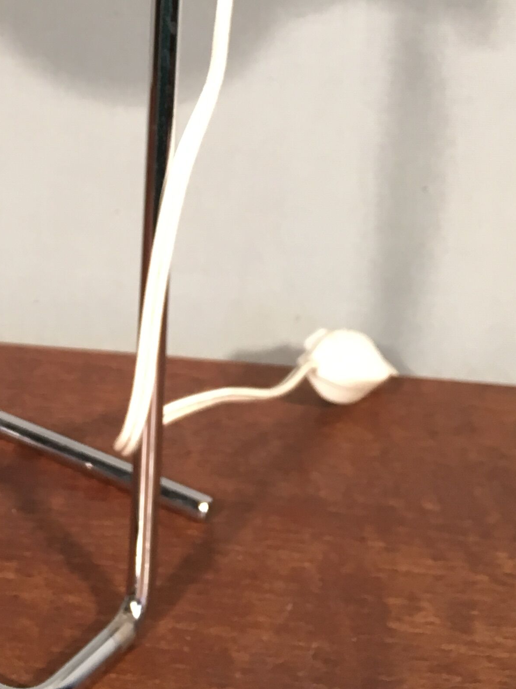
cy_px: -28
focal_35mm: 74
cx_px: 22
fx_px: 1471
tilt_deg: -12.5
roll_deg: +0.5
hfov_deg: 19.4
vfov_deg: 24.9
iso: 64
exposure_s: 1/33
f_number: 2.2
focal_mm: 4.15
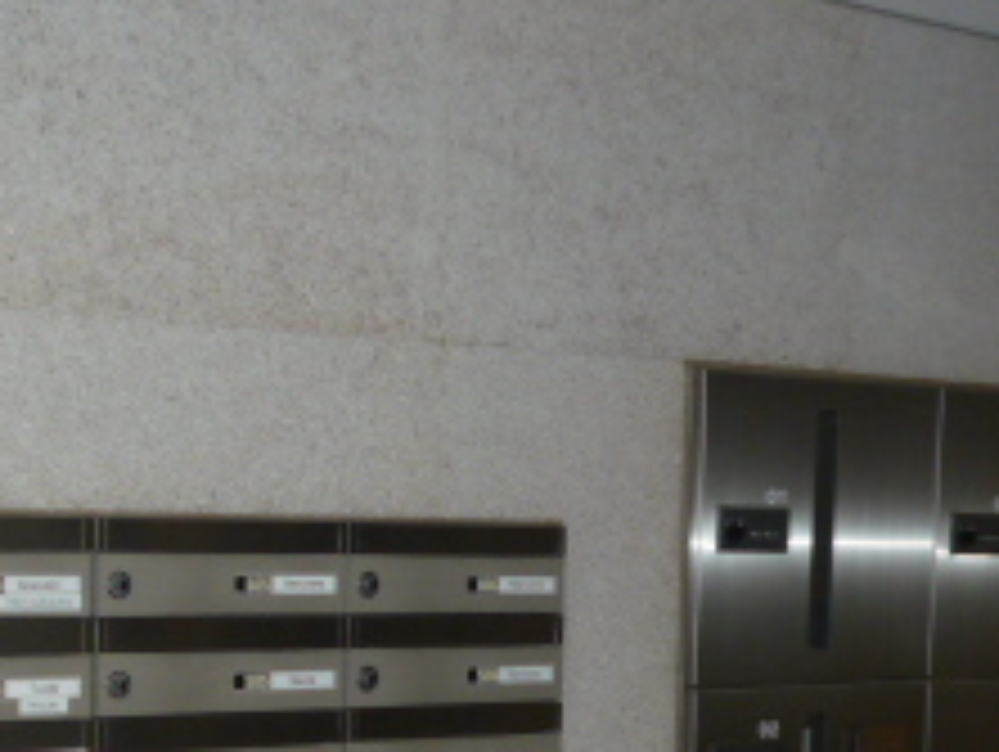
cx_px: 346
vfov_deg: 19.7
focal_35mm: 72
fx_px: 2080
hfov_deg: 26.9
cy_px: 806
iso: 125
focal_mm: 4.4
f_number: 2.8
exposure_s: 1/30
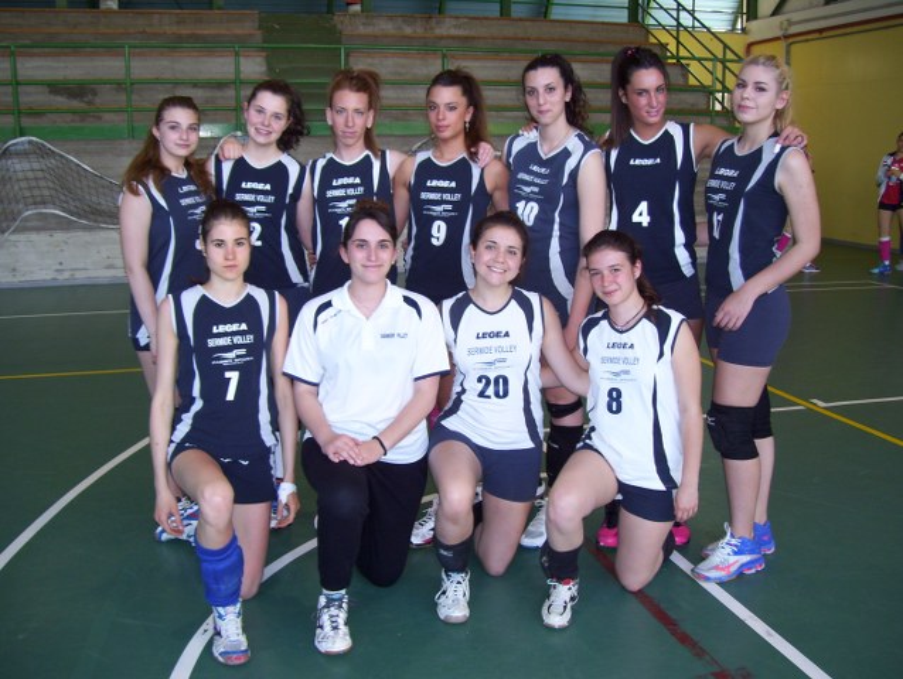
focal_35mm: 36
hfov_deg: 51.3
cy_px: 340
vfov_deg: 39.7
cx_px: 452
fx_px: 940
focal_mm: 6
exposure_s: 1/60
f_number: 2.7
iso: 100
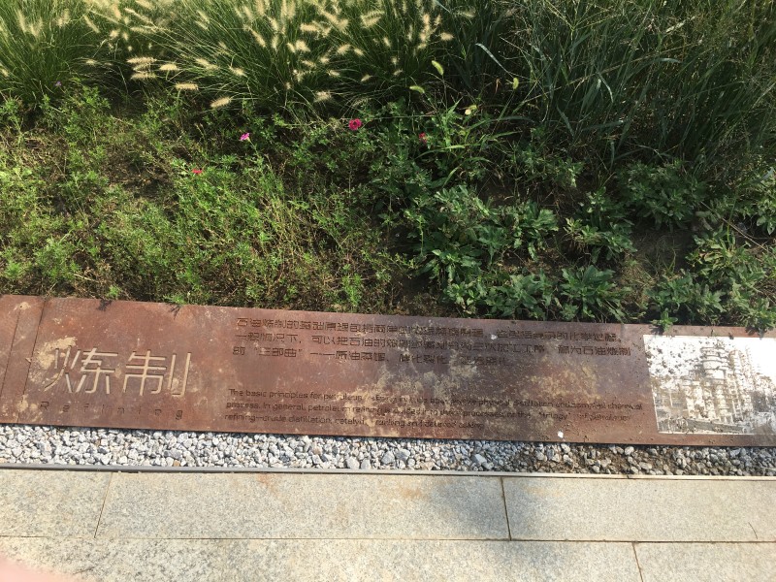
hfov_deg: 61.7
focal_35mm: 29
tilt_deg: -48.4
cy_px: 291
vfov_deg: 48.2
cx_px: 388
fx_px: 650
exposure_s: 1/1099
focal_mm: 4.15
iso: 25
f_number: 2.2
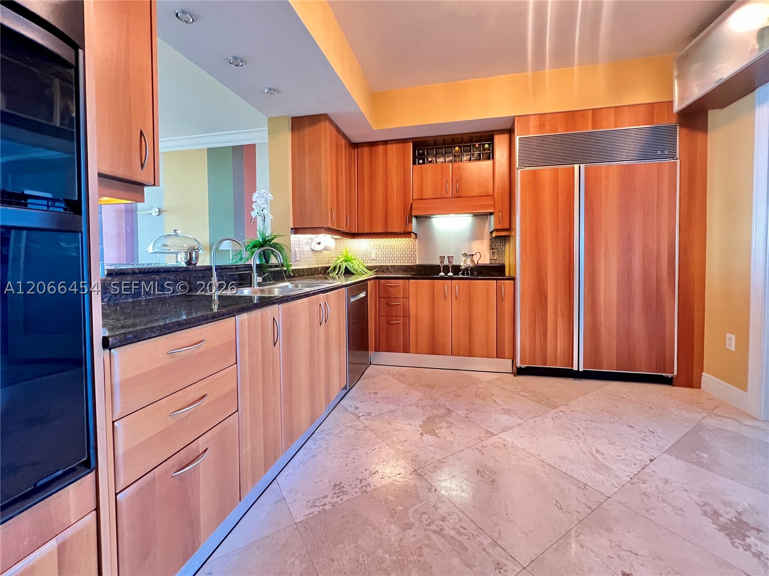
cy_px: 288
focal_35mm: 13
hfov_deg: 106.2
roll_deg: +0.5
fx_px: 289
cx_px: 384
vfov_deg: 89.9
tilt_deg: -3.9
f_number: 1.8
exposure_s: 1/40
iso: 800
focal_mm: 1.57
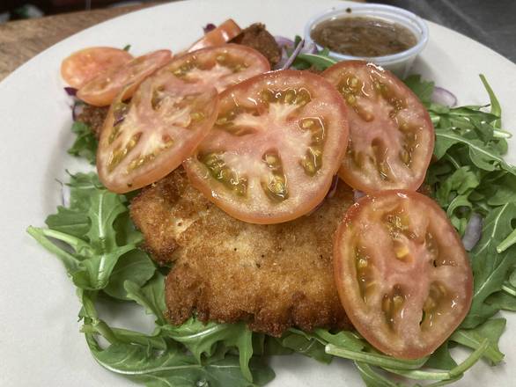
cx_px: 258
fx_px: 418
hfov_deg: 63.4
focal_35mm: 28
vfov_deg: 49.8
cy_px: 194
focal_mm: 3.99
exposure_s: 1/60
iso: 125
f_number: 1.8
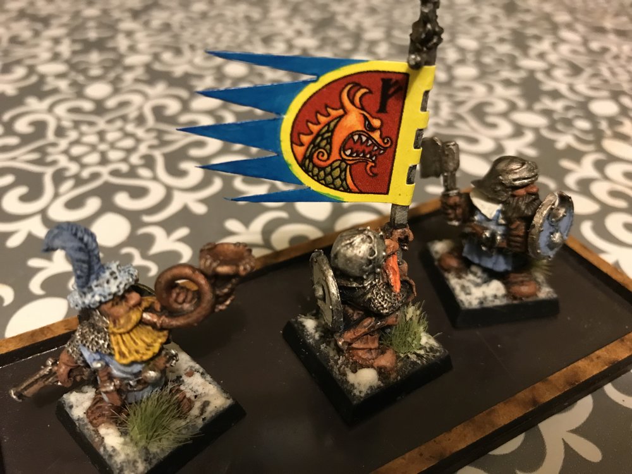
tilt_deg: -38.5
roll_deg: -1.7
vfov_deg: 49.7
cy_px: 237
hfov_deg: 63.4
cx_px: 316
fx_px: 511
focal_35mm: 28
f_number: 1.8
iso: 100
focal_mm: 3.99
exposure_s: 1/13
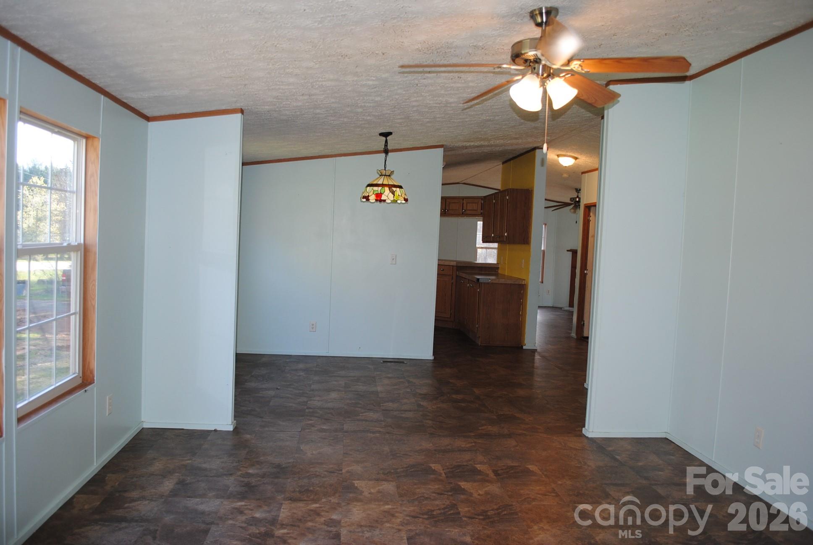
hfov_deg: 67.3
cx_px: 406
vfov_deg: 48.0
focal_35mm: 27
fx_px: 610
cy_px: 272
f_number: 3.5
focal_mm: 18
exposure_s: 1/60
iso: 200
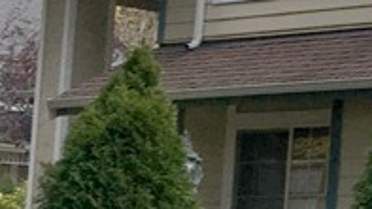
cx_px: 933
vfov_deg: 7.4
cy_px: 124
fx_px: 1618
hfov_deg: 10.8
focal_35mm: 164
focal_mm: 4.15
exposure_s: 1/120
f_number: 2.2
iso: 25
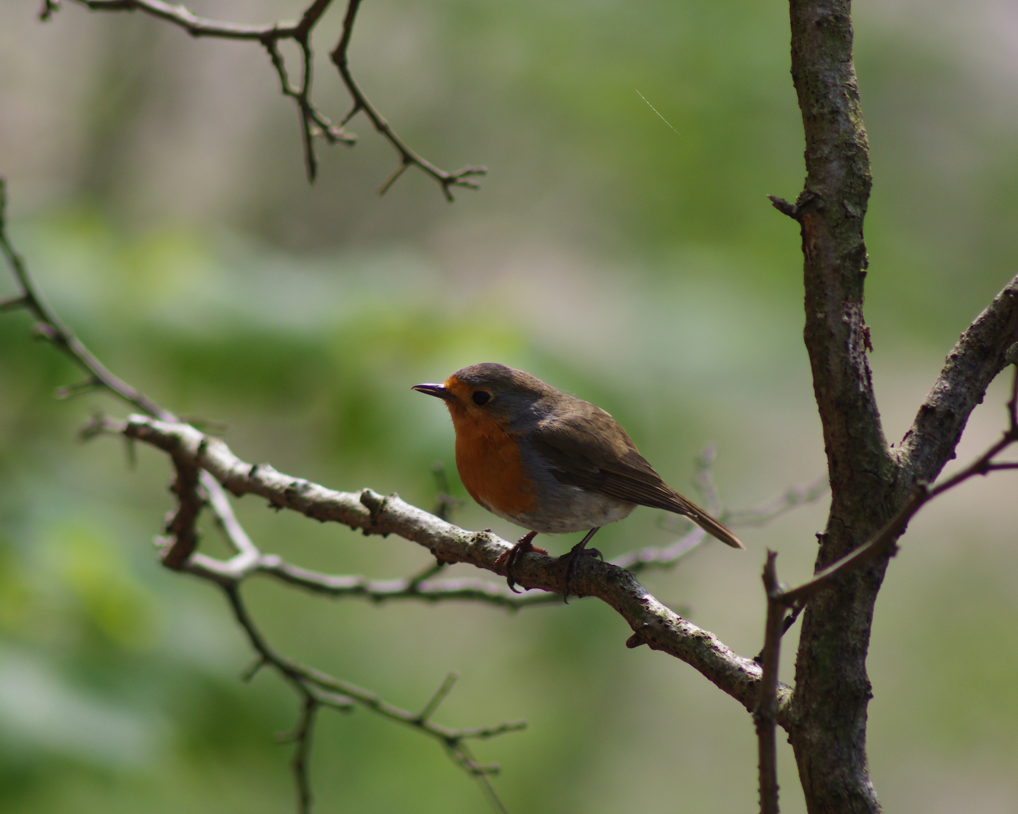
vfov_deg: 3.0
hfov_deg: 3.8
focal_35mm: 509
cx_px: 487
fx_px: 15335
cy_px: 407
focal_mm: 300
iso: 200
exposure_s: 1/320
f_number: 5.6
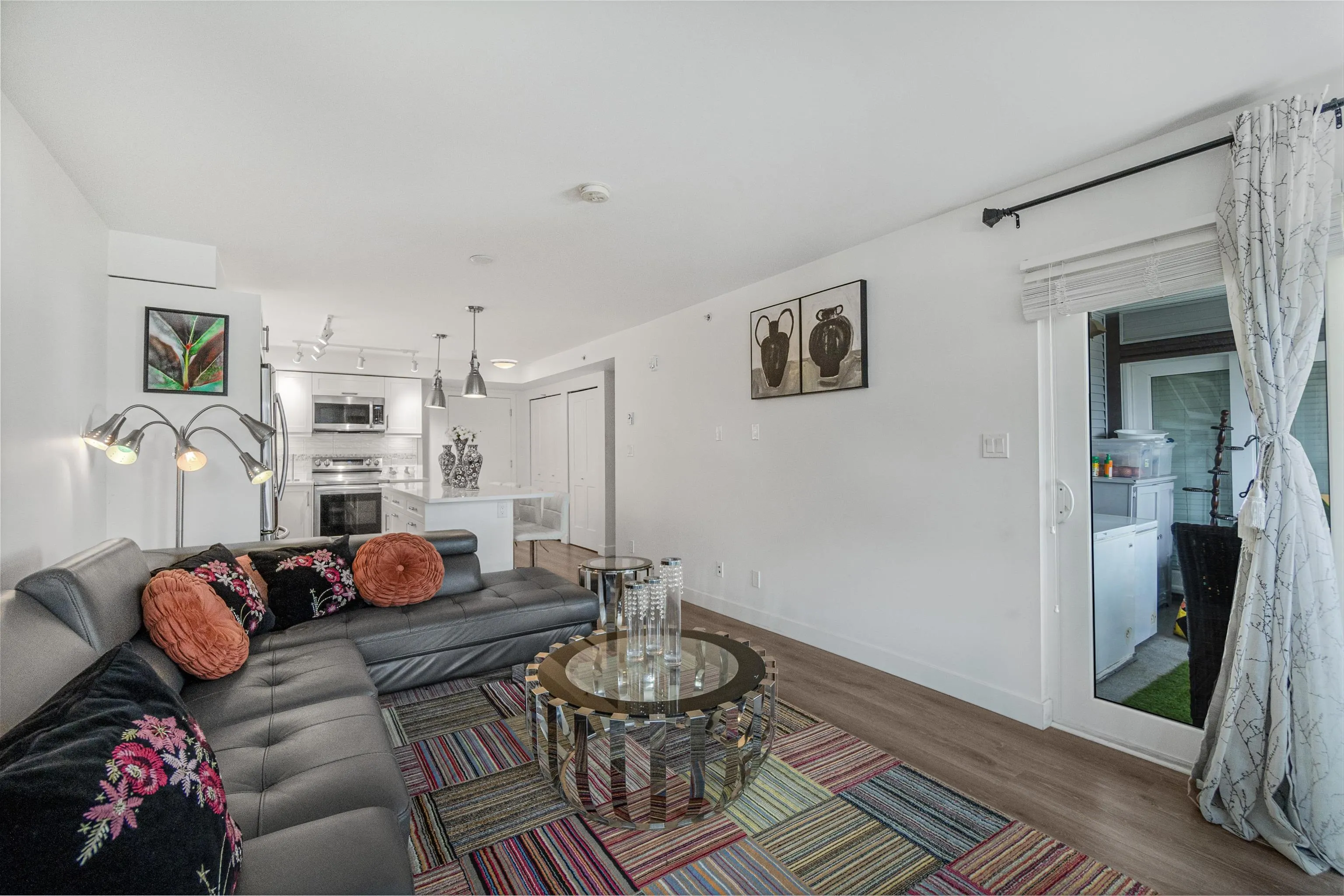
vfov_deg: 77.3
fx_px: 560
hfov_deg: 100.4
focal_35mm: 15
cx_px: 672
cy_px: 448
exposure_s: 1/80
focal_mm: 10
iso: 1000
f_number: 4
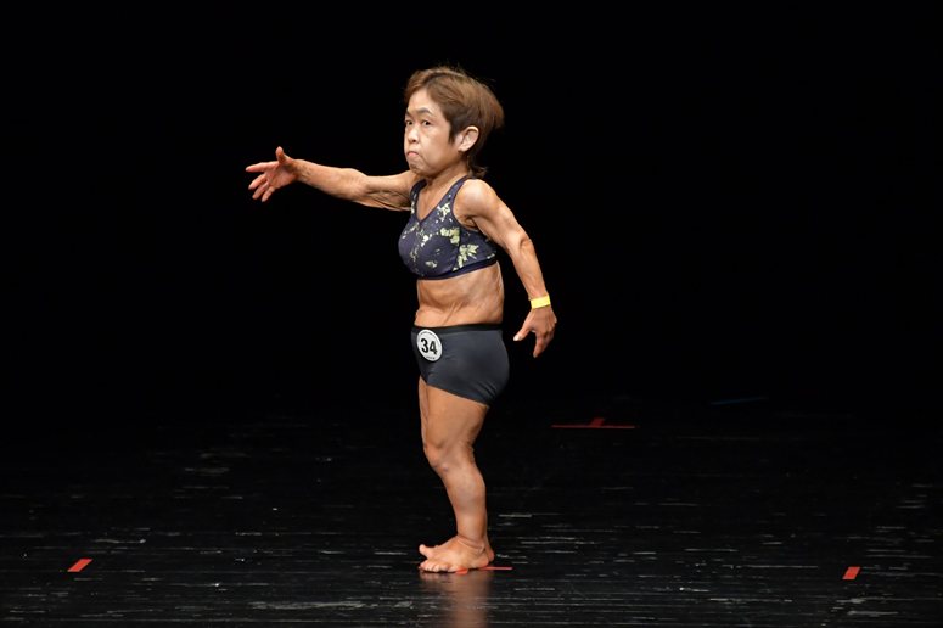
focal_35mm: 450
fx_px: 11782
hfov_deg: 4.6
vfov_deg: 3.1
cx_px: 472
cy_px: 314
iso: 3200
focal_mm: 300
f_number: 5.6
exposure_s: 1/400
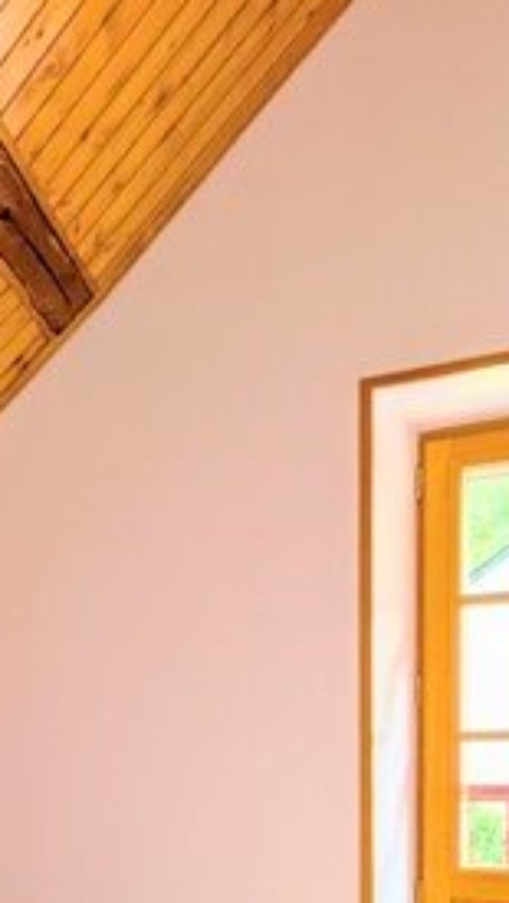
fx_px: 910
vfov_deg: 48.0
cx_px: -120
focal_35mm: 38
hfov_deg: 27.1
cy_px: 791
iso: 69
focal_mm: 2.02
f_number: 1.7
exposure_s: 1/83.5
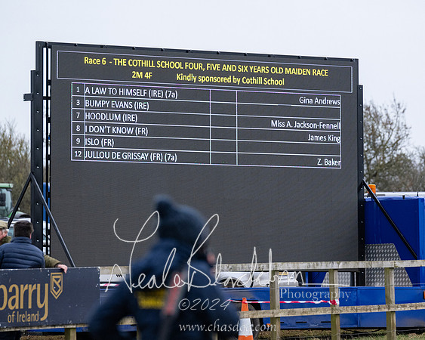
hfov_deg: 6.6
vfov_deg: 5.3
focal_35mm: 291
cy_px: 139
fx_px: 3658
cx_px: 274
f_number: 4
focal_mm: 200
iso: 800
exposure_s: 1/1600
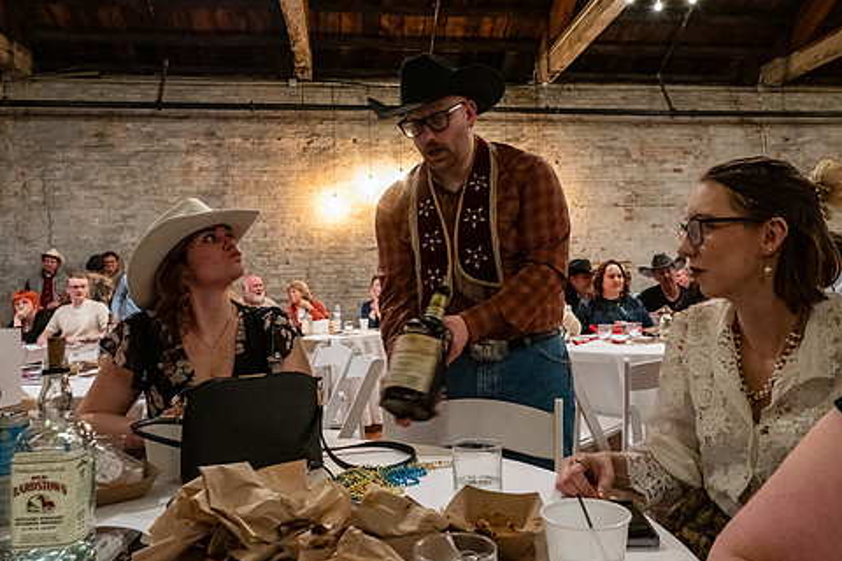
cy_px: 239
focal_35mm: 29
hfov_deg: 63.6
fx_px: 678
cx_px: 439
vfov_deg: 44.8
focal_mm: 24
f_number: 6.3
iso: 6400
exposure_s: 1/40
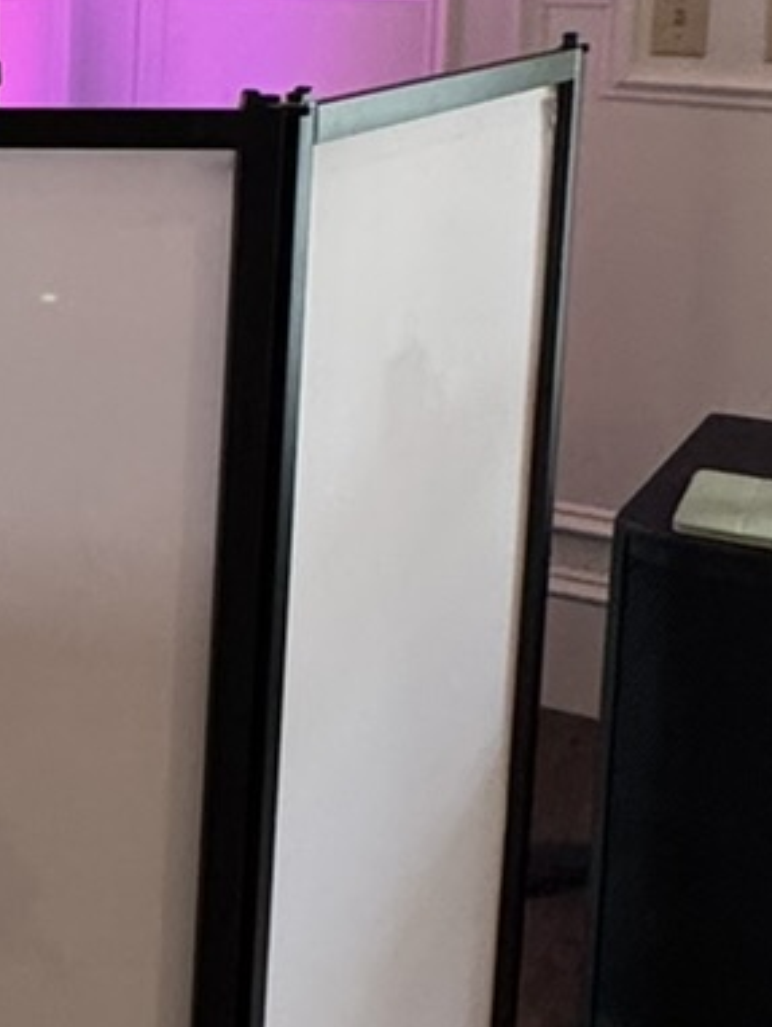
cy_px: 102
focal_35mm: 75
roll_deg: +0.3
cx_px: -592
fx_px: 2228
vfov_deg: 25.2
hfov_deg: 16.6
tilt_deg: -6.6
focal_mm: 2.22
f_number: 2.2
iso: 320
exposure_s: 1/77
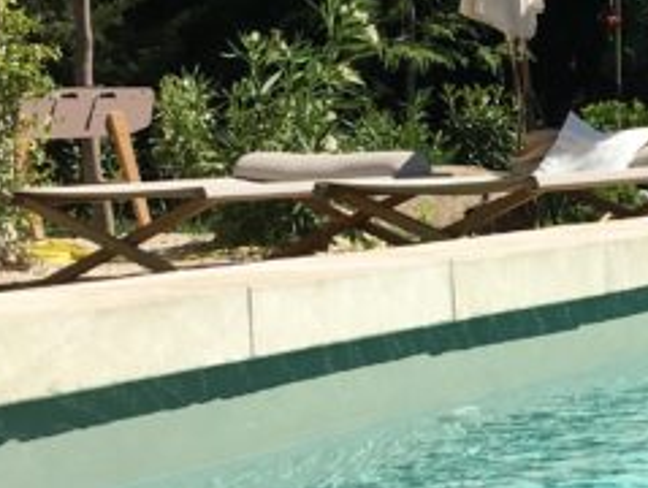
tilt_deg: -1.3
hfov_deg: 15.0
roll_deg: +1.8
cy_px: 236
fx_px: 2325
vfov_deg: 12.0
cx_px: 876
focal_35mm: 124
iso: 25
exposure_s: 1/1789
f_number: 2.2
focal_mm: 4.15
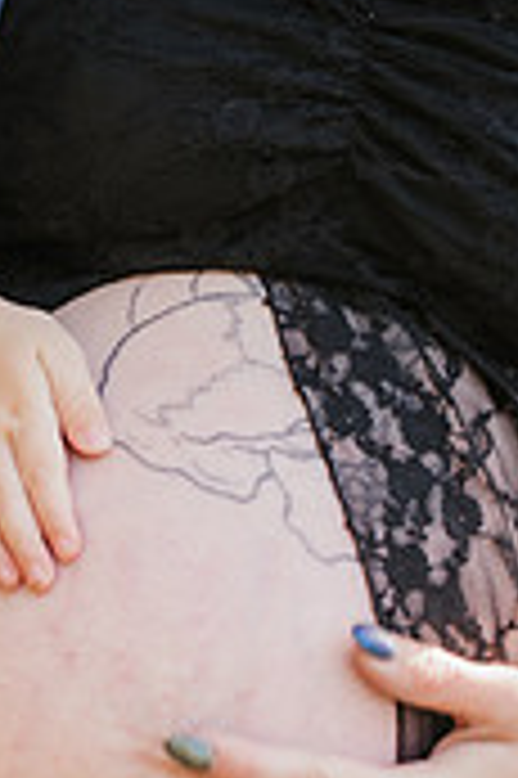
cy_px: 580
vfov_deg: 15.7
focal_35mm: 130
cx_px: -63
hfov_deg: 10.4
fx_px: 2811
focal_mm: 50
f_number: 2.8
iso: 100
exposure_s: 1/200
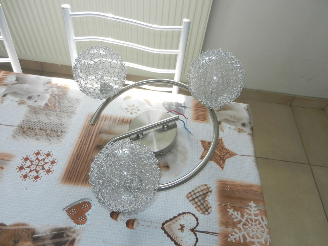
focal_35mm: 25
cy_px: 123
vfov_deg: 54.9
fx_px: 237
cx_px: 164
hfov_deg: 69.4
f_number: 3.5
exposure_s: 1/80
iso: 160
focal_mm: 4.5
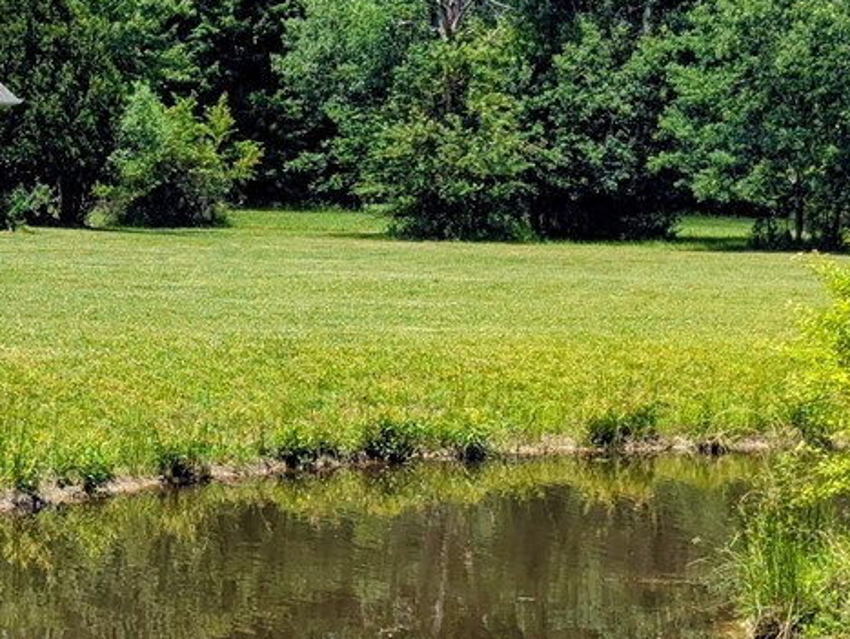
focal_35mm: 105
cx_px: 25
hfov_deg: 18.3
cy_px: 284
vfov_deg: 14.1
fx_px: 2580
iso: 47
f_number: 1.85
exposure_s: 1/2817
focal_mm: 6.81
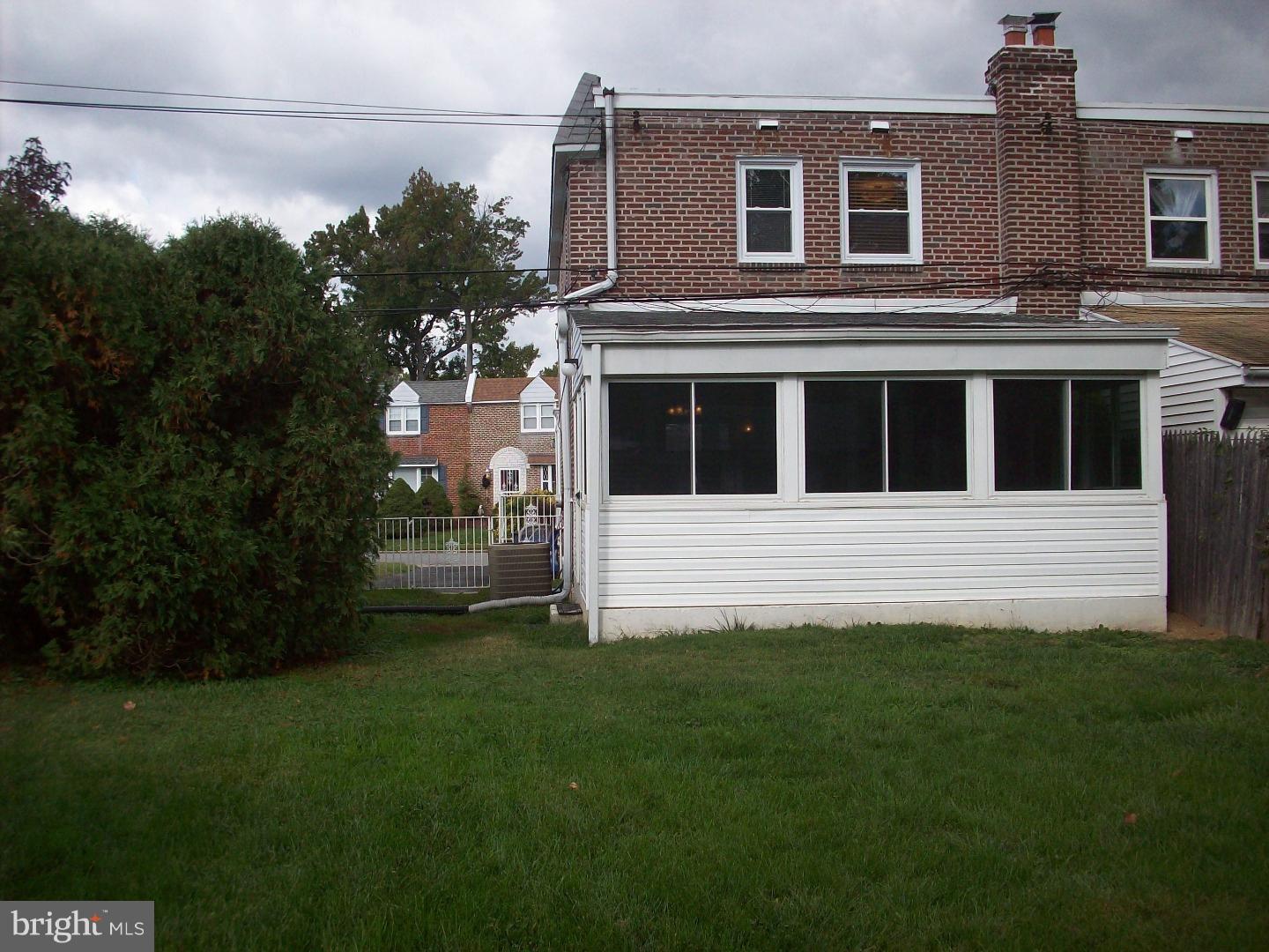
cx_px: 634
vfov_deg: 38.7
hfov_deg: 50.1
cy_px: 476
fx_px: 1356
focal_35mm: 37
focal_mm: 6.2
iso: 80
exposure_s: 1/266
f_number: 5.6
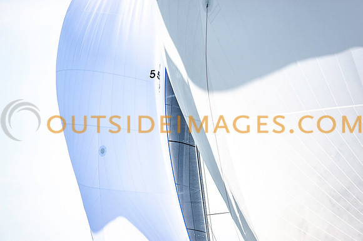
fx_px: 3023
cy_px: 120
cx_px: 182
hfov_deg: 6.9
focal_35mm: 300
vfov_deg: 4.6
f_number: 5.6
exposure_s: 1/2000
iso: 250
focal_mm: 300
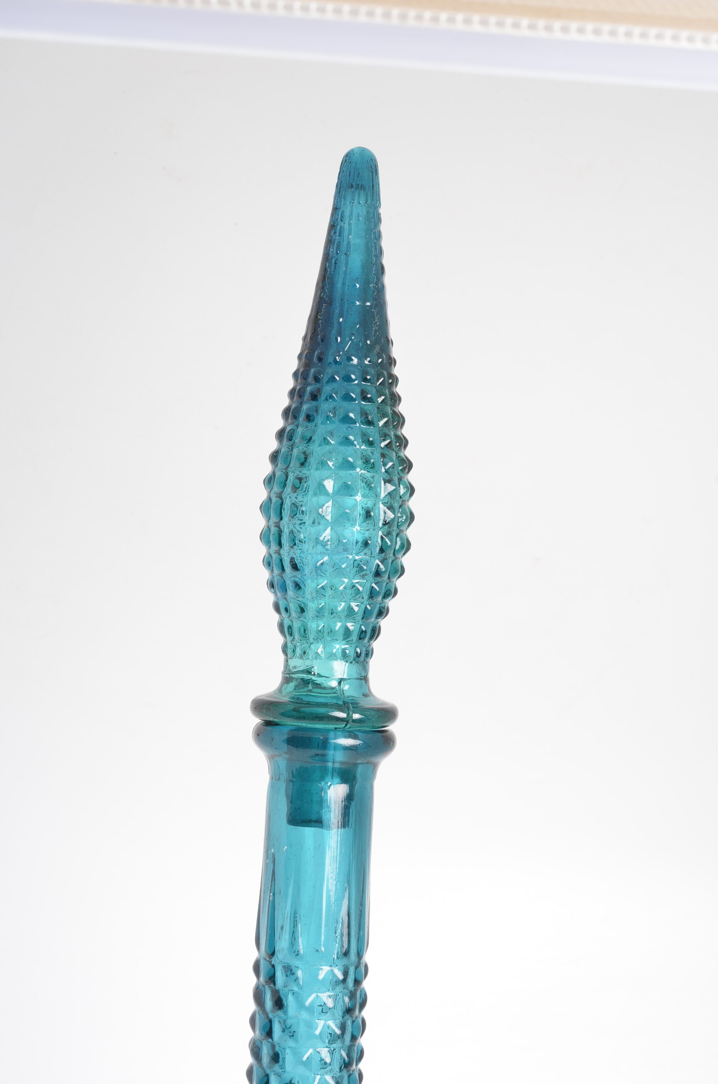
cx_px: 359
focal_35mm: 75
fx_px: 2254
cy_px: 542
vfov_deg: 27.0
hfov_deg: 18.1
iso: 100
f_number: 11
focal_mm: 50
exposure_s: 1/125
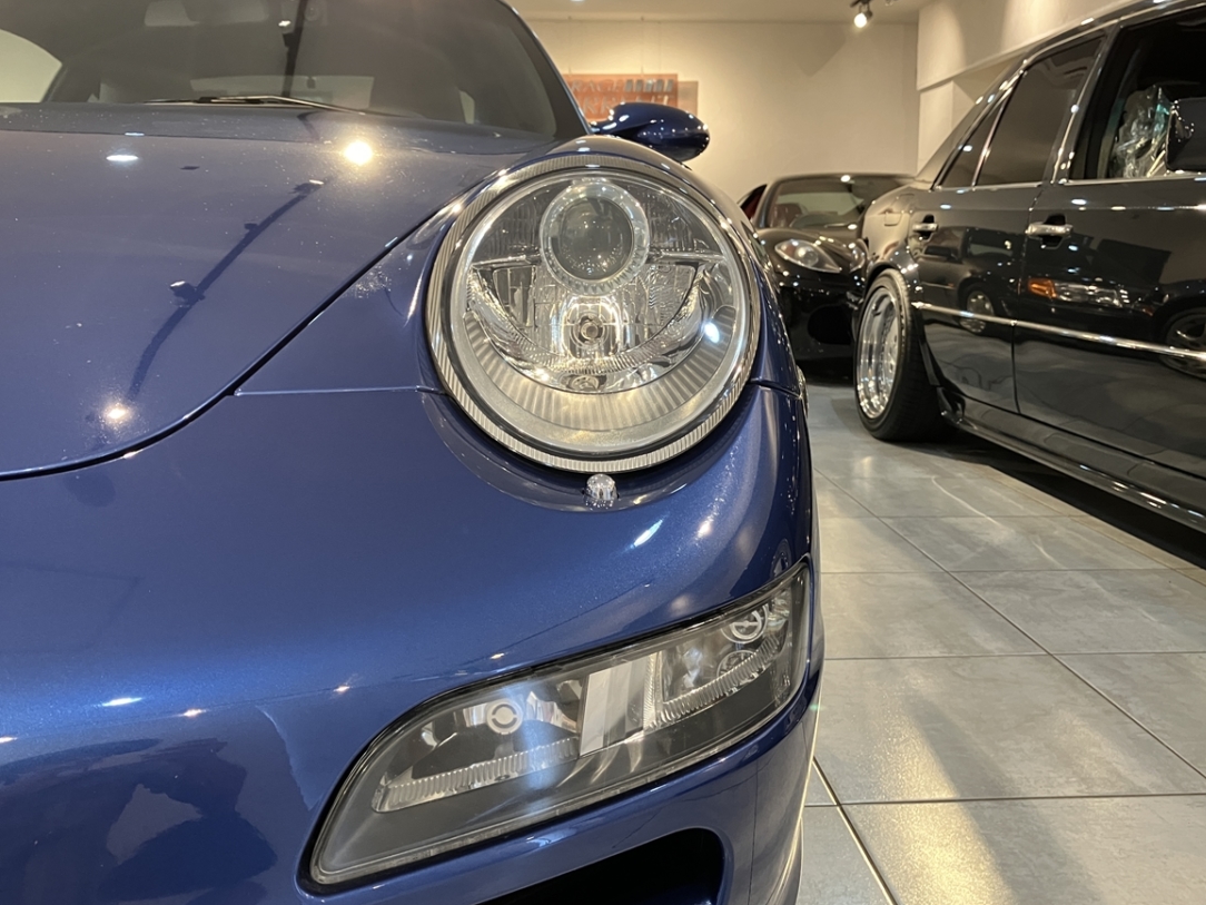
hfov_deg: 58.3
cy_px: 421
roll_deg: -0.2
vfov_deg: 45.4
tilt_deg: -8.3
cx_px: 567
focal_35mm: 31
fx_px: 1080
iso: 160
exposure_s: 1/50
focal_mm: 3.99
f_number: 1.8
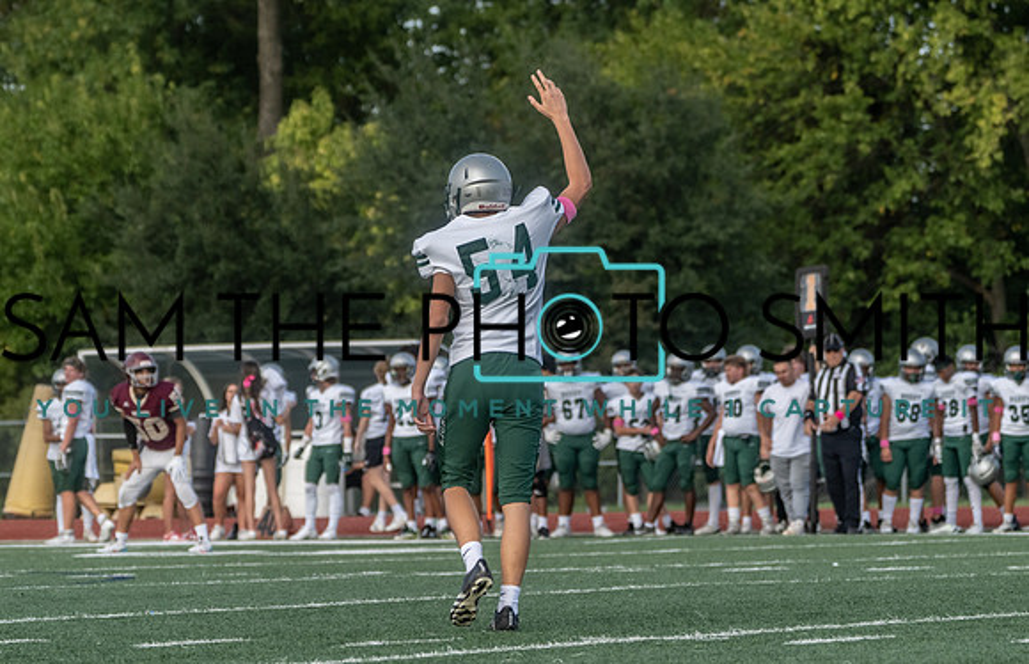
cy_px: 354
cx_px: 499
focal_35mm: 254
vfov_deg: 5.3
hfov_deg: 8.2
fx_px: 7184
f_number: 8
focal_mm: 235
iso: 1250
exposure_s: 1/1250
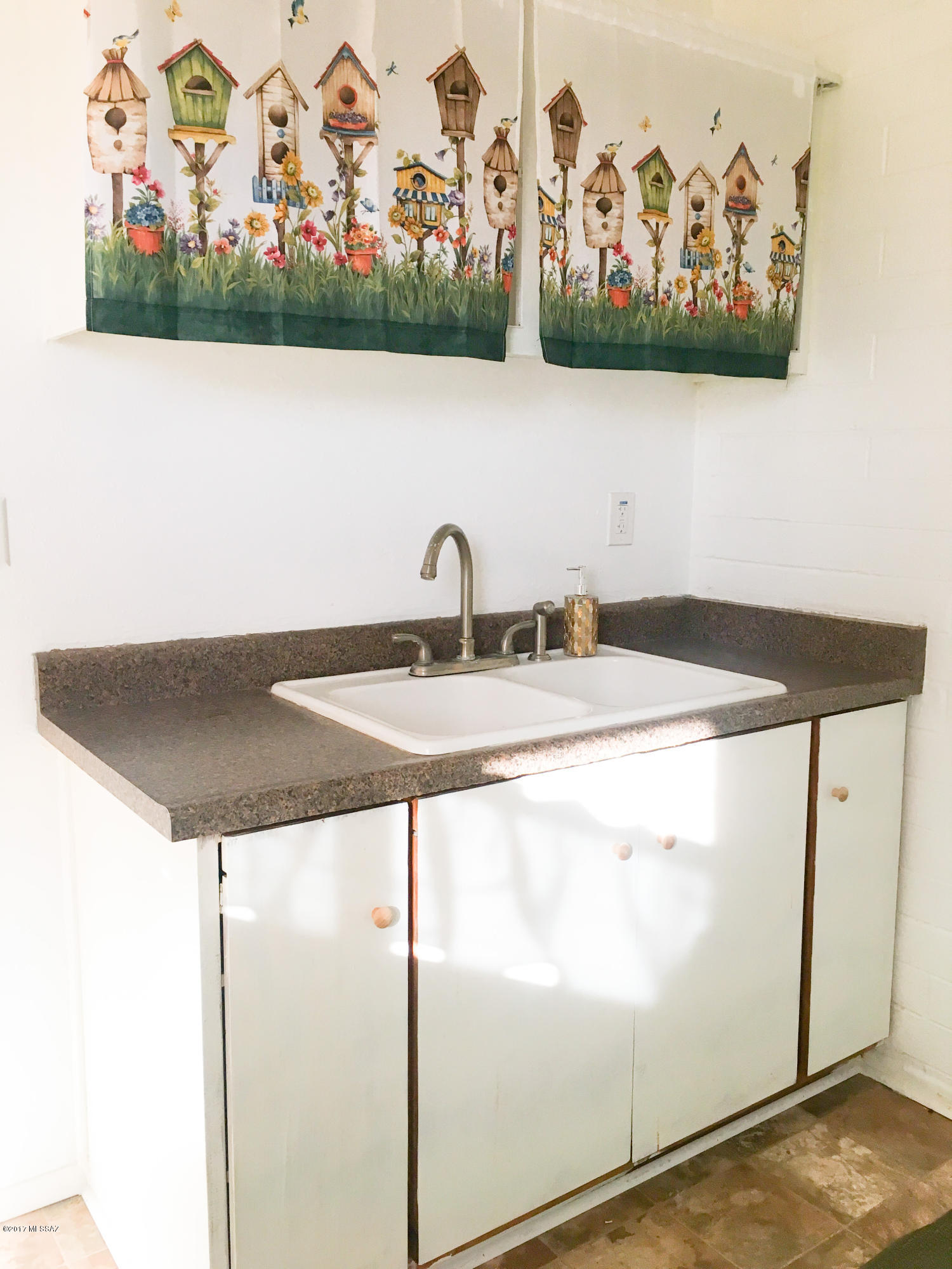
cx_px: 476
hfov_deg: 48.2
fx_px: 1063
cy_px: 634
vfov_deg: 61.7
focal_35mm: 29
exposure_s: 1/30
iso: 32
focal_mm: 4.15
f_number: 2.2
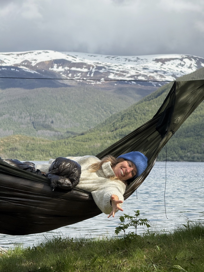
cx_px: 102
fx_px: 943
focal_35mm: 120
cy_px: 136
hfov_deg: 12.3
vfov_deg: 16.4
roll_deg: -1.2
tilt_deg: +1.5
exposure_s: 1/1916
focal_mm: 15.66
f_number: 2.8
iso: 64
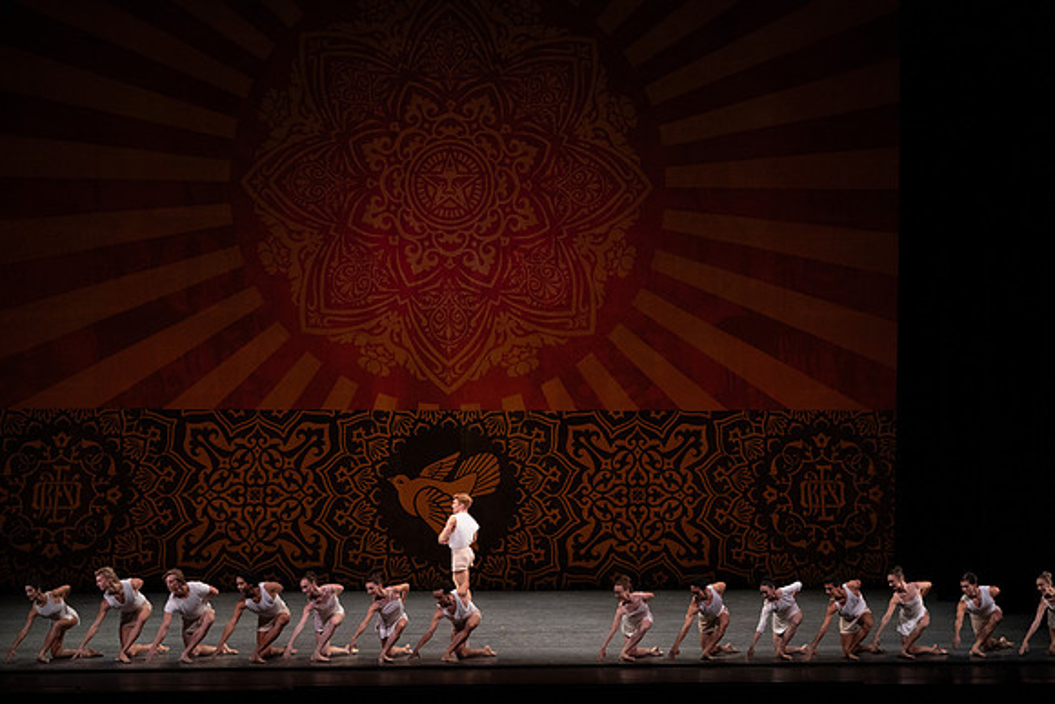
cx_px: 528
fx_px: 2931
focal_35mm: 100
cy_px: 352
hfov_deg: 20.4
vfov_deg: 13.7
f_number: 10
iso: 5000
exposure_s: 1/400
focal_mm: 100
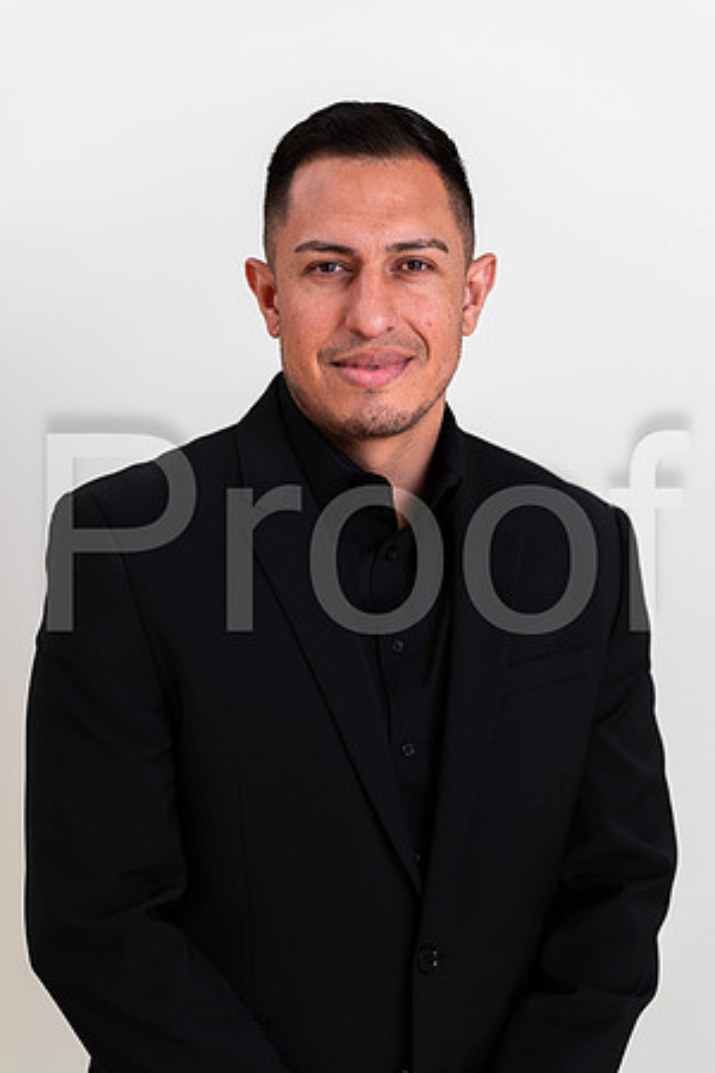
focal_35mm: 85
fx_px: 2532
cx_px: 358
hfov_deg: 16.1
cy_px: 536
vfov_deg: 23.9
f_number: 2.8
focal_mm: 85
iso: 50
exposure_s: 1/160
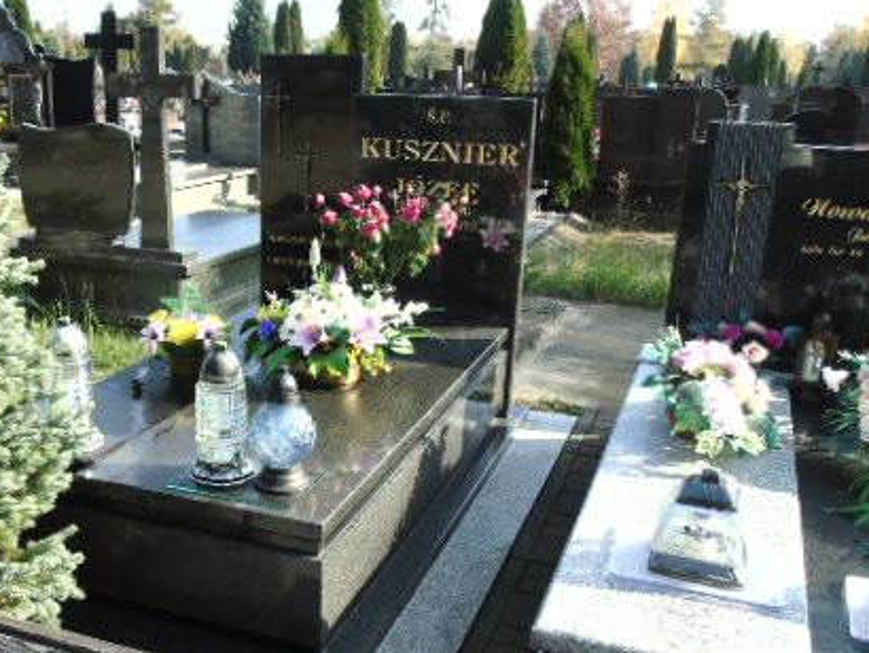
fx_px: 980
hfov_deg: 47.3
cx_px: 312
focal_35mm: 39
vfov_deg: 36.5
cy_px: 435
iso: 80
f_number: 3.4
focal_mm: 4.4
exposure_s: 1/250
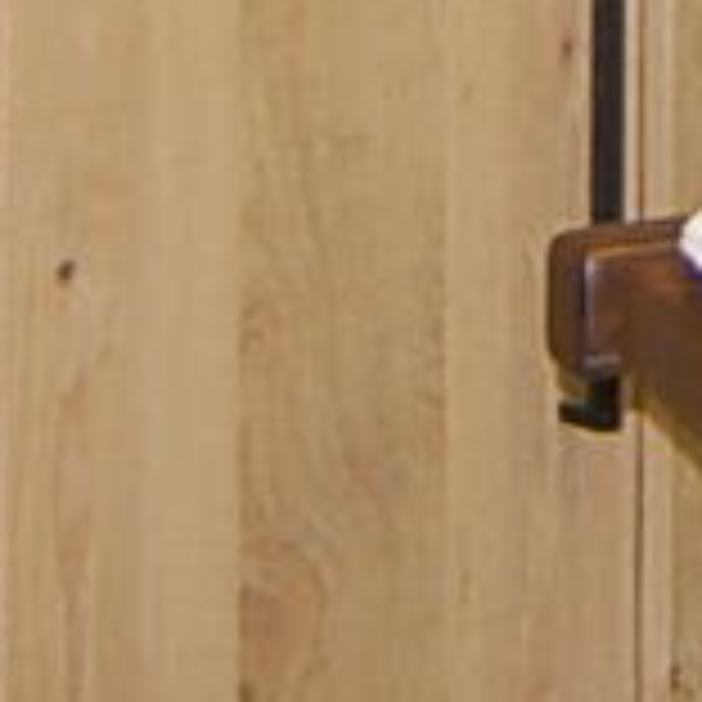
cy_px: -1395
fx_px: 5348
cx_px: 1602
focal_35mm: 233
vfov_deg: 6.8
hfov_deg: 7.1
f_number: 3.5
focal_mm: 19
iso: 400
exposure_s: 1/60
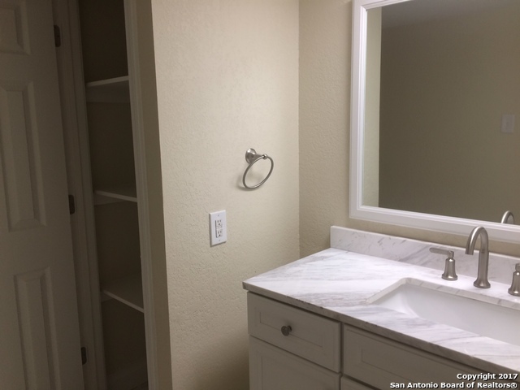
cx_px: 260
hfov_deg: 61.7
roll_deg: -0.2
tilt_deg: -8.5
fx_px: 436
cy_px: 195
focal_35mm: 29
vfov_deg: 48.2
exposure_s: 1/30
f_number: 2.2
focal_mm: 4.15
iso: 40
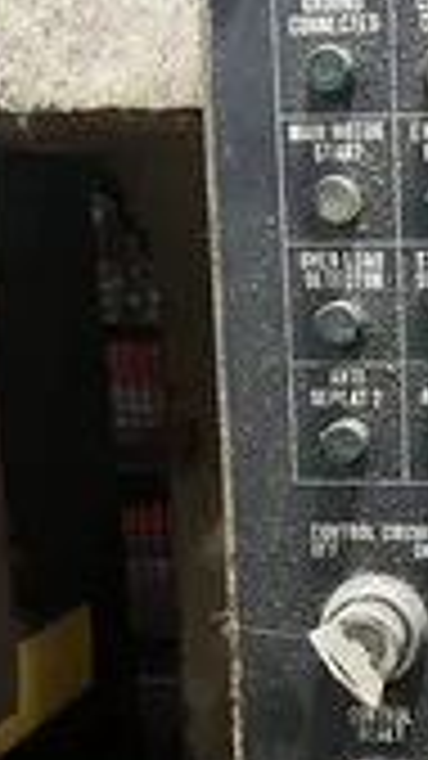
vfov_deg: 31.4
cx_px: 541
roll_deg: +1.4
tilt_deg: -8.4
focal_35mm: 67
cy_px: 427
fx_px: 1352
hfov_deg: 17.0
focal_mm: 5.7
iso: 640
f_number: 1.5
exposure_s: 1/40
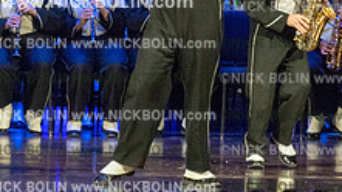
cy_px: -65
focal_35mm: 535
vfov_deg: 2.3
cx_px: 96
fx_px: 4849
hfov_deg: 4.0
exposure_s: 1/320
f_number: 5.6
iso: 8000
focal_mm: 195
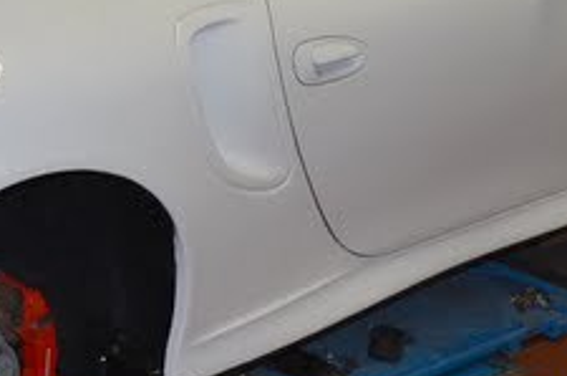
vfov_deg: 12.1
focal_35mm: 112
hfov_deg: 17.6
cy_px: 28
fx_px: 1757
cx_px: -96
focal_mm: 21
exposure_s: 1/125
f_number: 3.5
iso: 220
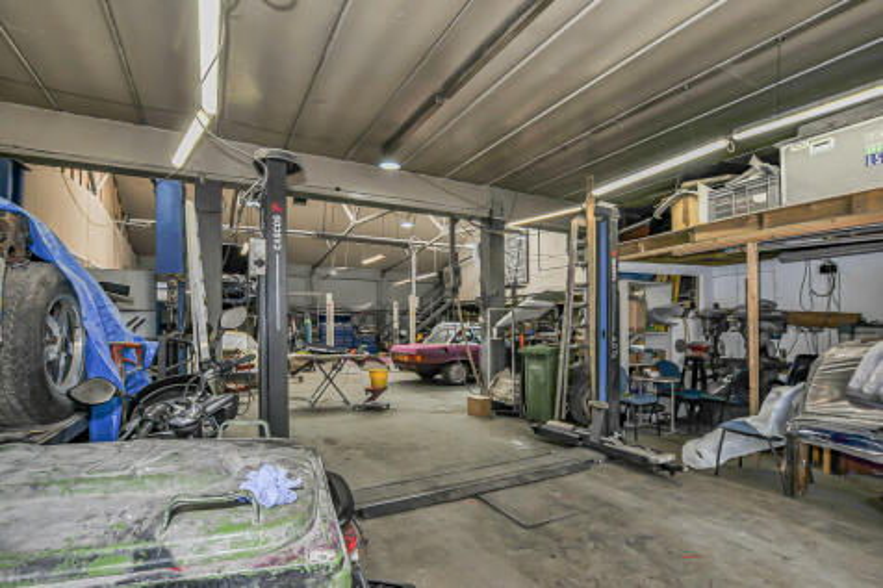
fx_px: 405
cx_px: 442
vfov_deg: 72.0
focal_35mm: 16
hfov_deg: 95.0
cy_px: 294
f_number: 8
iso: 200
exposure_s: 1/50
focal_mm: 11
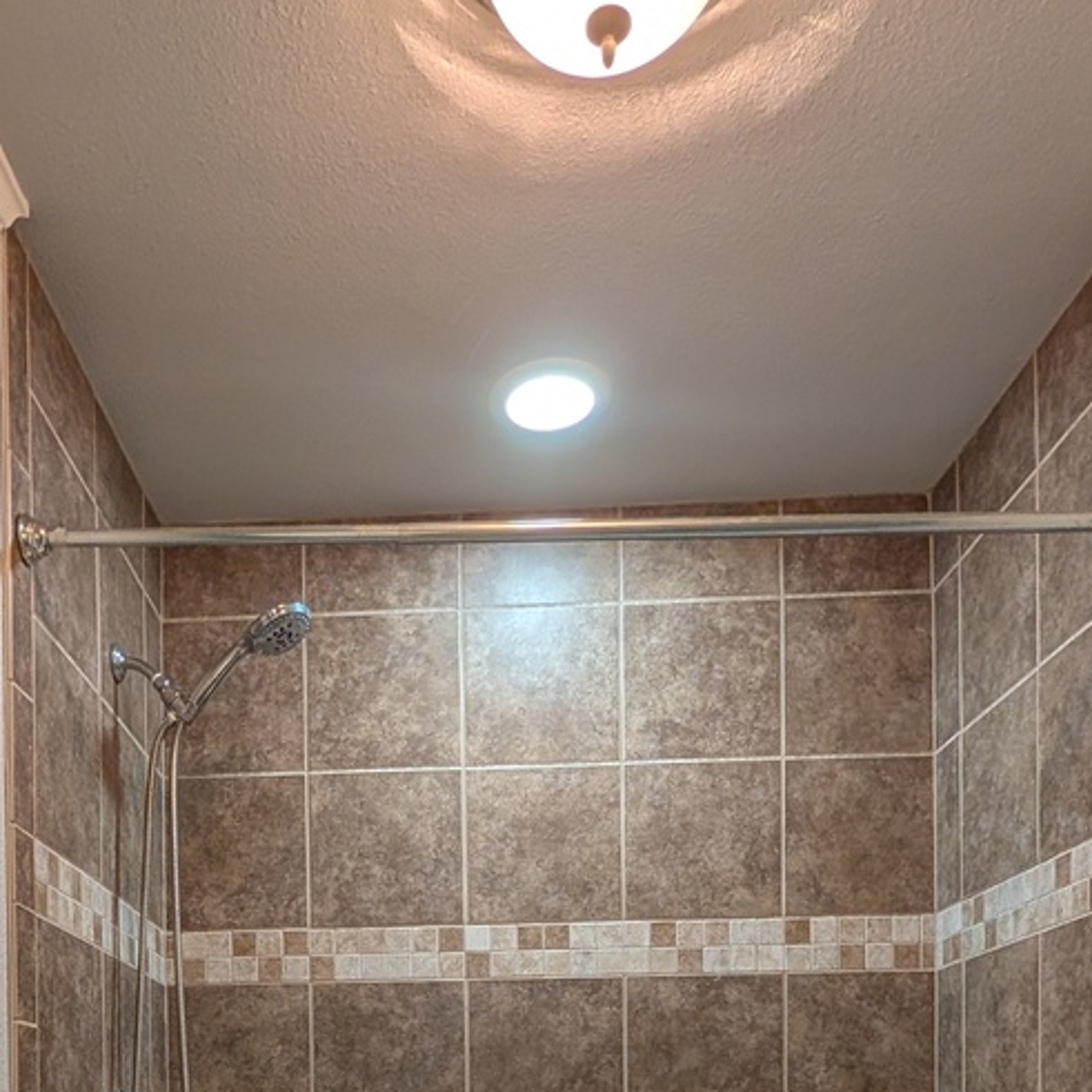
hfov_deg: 51.9
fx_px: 1106
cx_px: 403
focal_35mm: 31
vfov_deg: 42.5
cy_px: 1172
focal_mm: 2.02
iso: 76
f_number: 1.7
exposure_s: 1/30
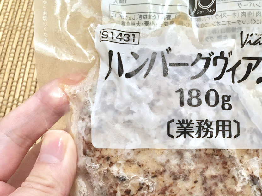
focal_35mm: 42
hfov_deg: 43.7
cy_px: 128
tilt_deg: -60.5
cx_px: 189
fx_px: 318
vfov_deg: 34.1
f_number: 2.2
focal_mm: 4.15
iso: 200
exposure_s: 1/15
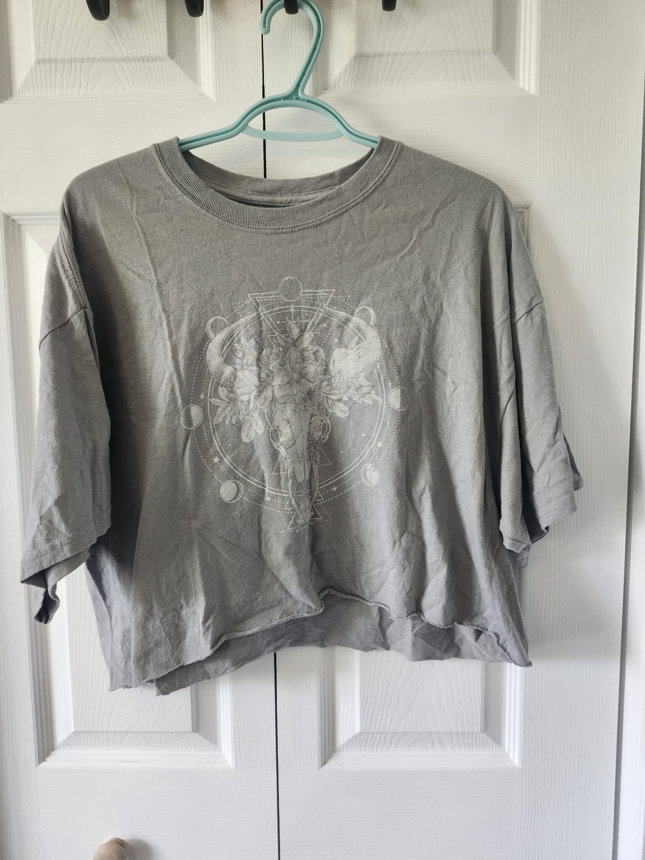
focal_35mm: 23
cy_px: 430
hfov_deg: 58.9
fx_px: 571
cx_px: 322
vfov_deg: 73.9
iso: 250
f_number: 1.8
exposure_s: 1/120
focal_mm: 5.54
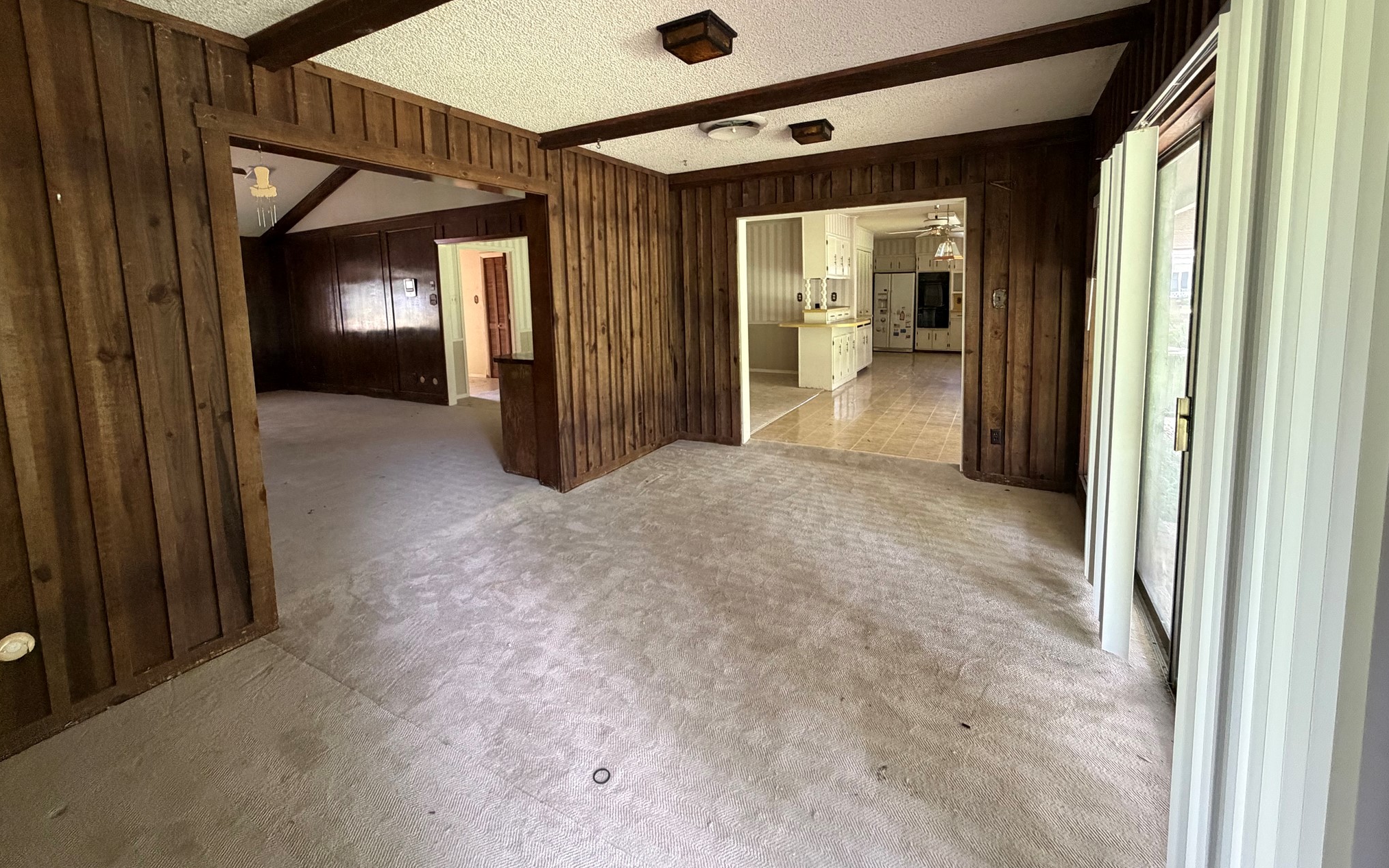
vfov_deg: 74.0
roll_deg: +2.1
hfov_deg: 101.5
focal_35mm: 15
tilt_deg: -5.2
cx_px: 690
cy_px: 350
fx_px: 568
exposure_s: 1/60
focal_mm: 2.22
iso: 500
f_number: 2.2
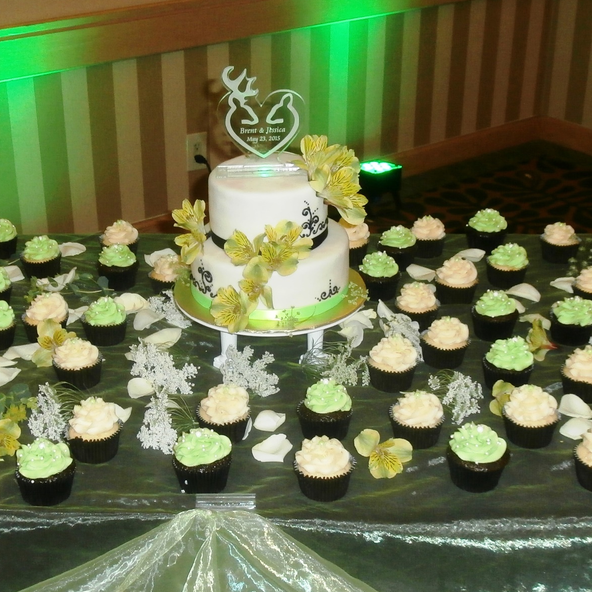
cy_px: 295
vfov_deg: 46.0
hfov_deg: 46.0
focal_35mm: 36
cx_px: 282
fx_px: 697
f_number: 3.5
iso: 200
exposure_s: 1/30
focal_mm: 5.36
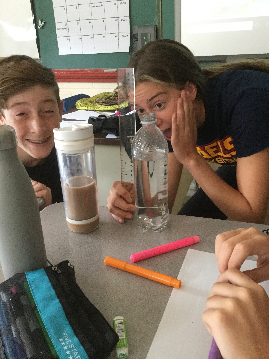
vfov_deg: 58.4
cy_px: 180
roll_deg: +3.0
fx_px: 321
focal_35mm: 31
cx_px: 134
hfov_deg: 45.4
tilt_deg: -22.3
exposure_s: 1/30
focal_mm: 3.3
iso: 250
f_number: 2.4
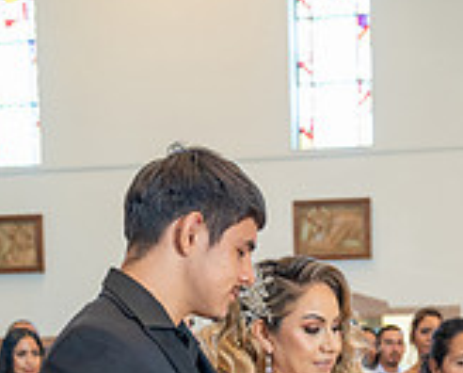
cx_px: 426
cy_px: 527
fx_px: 1387
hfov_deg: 18.6
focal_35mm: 101
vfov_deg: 14.5
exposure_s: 1/200
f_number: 3.2
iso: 1000
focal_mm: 30.5
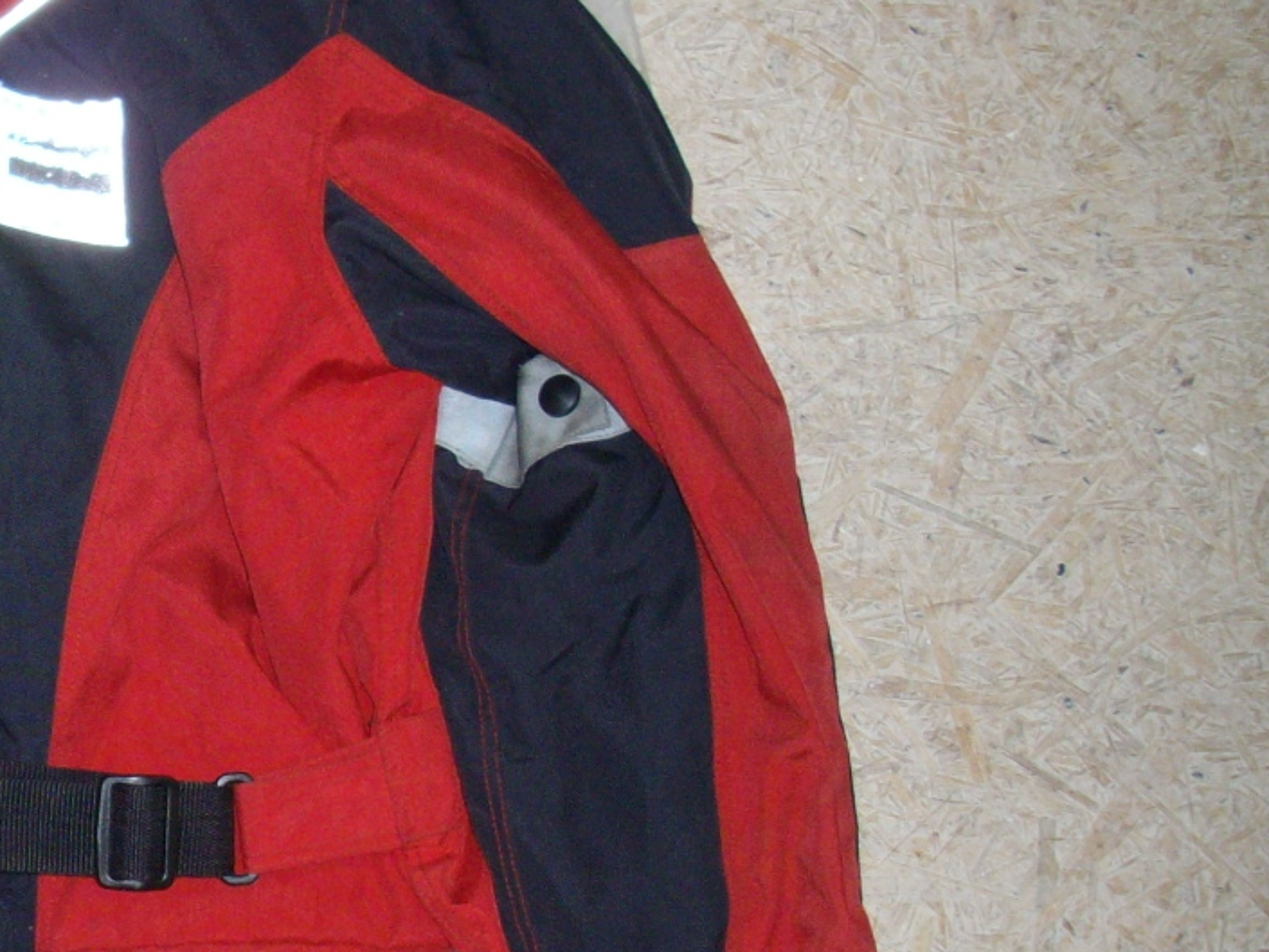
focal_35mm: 84
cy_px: 587
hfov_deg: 22.0
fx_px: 3080
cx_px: -140
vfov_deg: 17.6
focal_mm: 6.2
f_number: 2.8
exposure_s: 1/50
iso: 160
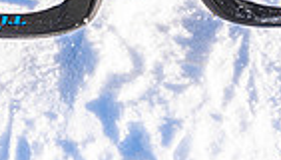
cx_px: 141
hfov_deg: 13.4
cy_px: -170
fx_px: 1195
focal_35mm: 160
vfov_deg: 7.3
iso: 64
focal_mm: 48
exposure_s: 1/160
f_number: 5.6
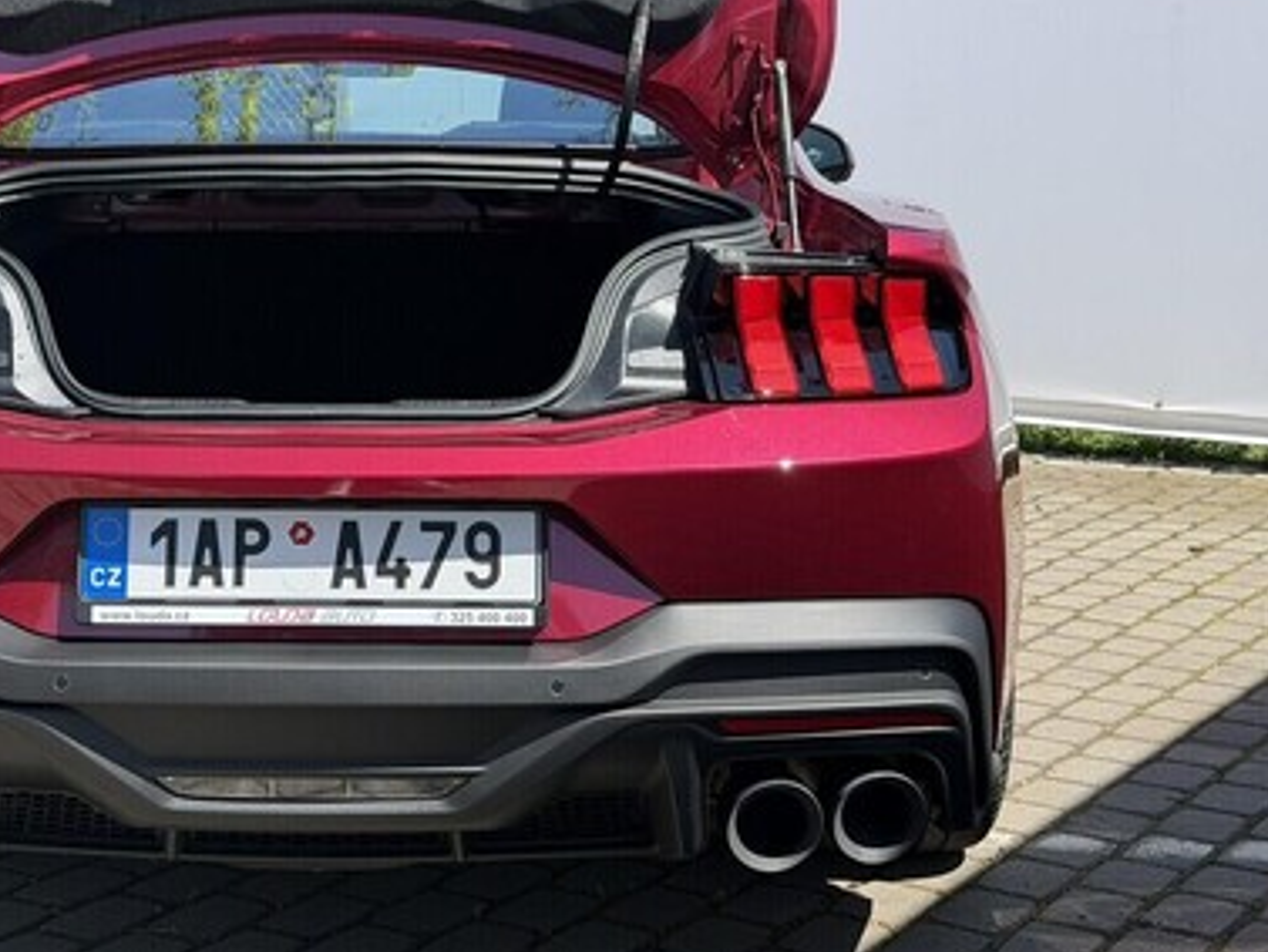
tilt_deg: -4.5
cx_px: 346
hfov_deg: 27.5
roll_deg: -0.5
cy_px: 271
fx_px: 2565
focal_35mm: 70
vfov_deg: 20.9
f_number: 1.78
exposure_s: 1/2088
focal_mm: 6.76
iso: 80
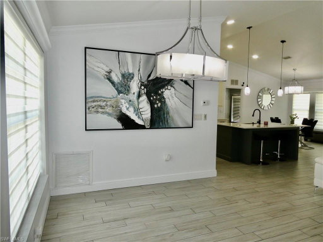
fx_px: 224
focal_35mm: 24
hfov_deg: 71.6
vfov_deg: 56.8
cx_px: 162
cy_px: 121
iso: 160
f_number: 3.3
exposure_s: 1/60
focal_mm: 4.3
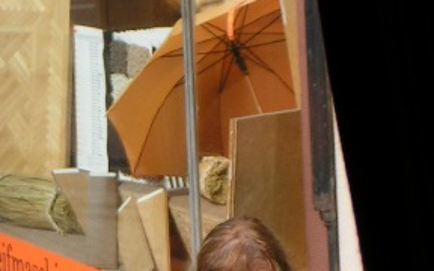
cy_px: 167
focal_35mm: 306
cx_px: -96
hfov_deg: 6.8
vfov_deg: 4.3
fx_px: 3619
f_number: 4.5
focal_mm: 15.9
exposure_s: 1/125
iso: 50
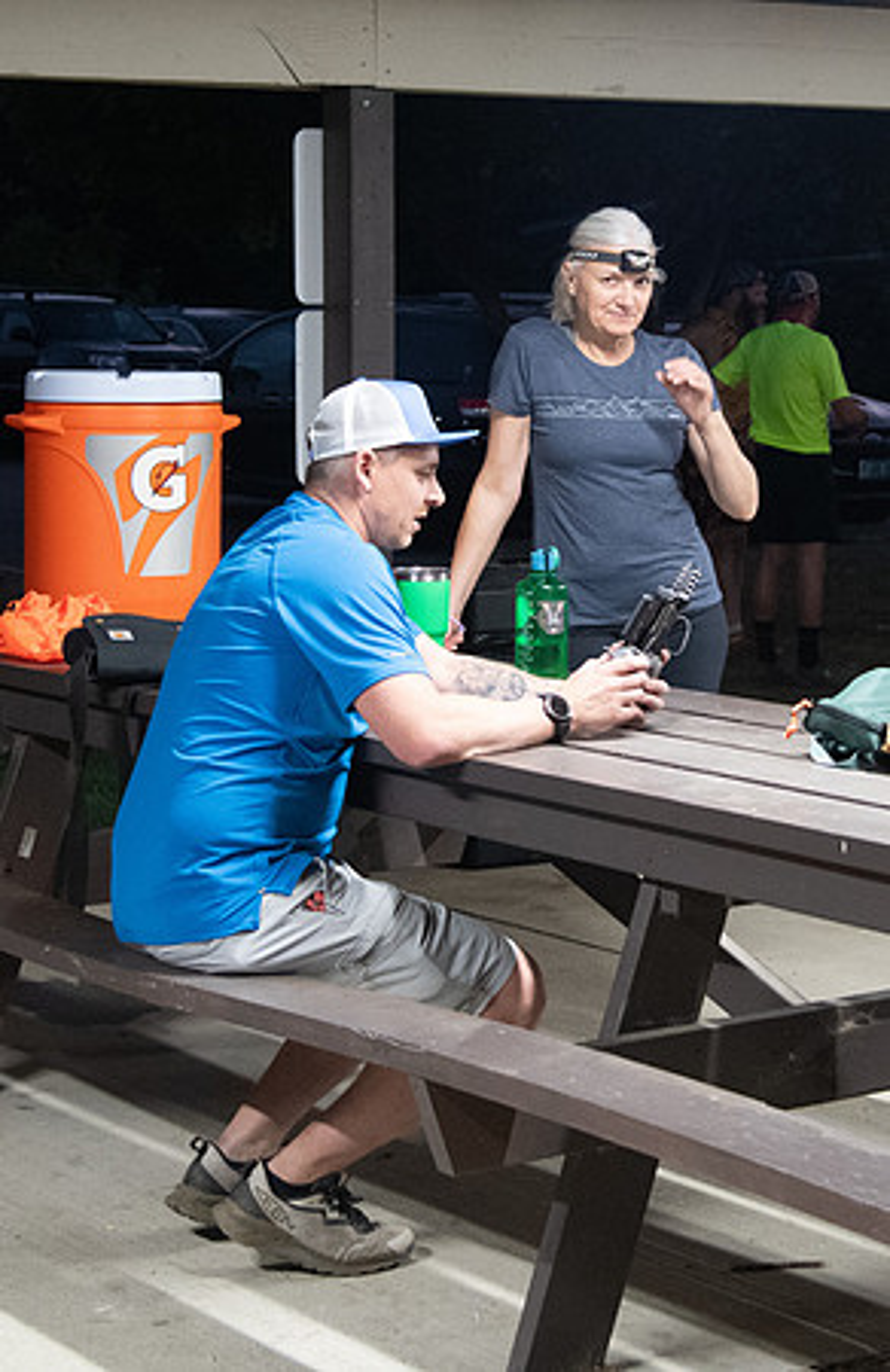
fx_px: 3156
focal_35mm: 84
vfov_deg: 24.3
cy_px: 396
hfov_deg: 16.1
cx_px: 448
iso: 3200
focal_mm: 38
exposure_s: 1/100
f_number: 4
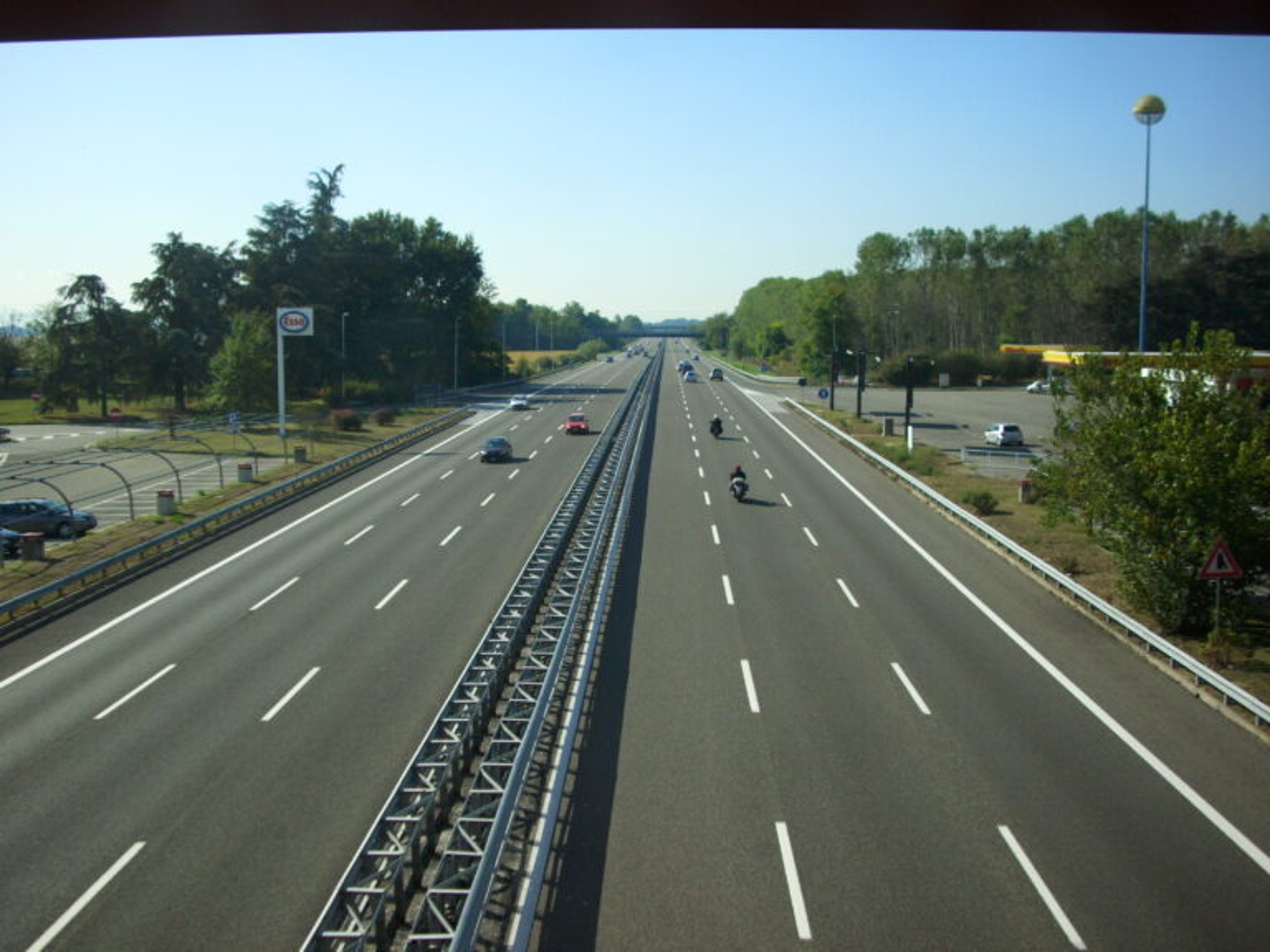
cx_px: 635
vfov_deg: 45.4
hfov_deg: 58.4
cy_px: 476
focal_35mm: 31
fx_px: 1137
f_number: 5.6
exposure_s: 1/218
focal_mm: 6.2
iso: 50
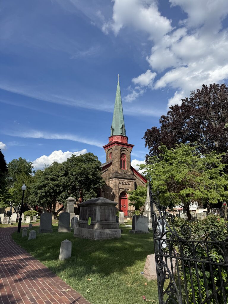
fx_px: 211
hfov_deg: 56.8
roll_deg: -1.4
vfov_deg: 71.6
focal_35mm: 24
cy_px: 152
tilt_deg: +14.3
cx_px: 114
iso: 80
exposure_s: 1/4608
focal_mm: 6.76
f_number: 1.78
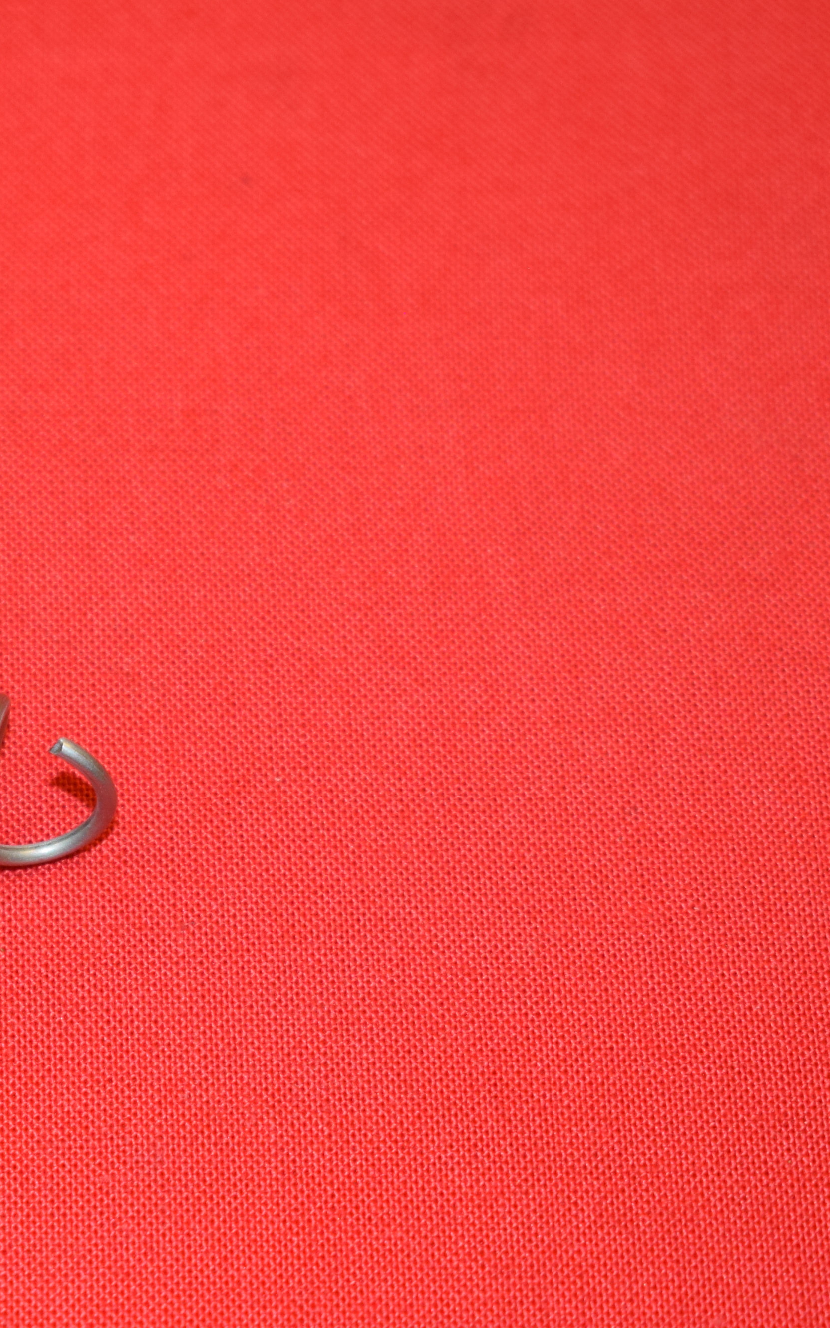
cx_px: -56
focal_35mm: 124
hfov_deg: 10.5
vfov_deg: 16.8
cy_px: 657
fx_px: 4488
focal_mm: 48
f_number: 5.3
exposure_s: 1/100
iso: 800
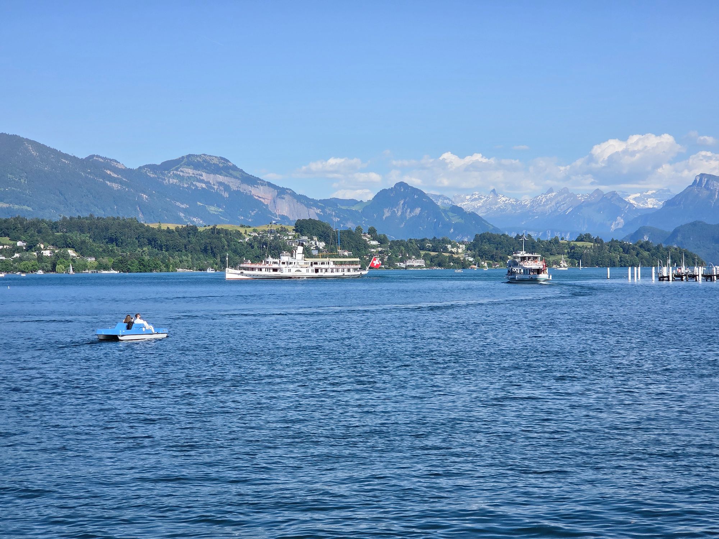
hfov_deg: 28.2
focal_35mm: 69
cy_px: 270
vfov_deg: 21.3
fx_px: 1433
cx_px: 360
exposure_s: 1/1619
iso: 25
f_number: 2.4
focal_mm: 7
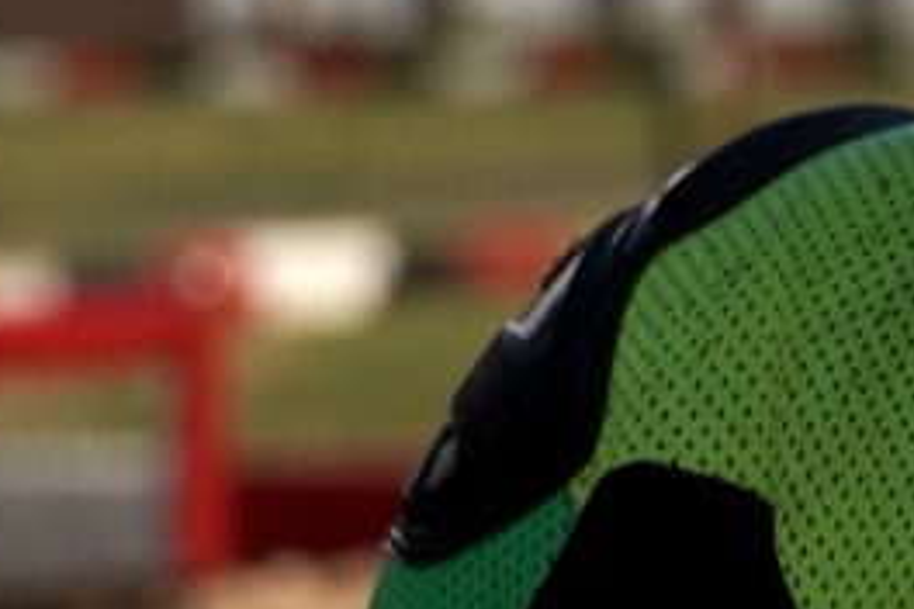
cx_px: 1388
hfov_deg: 7.7
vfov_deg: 5.3
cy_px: 52
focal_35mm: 261
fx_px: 6626
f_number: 2.8
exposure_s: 1/400
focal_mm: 43
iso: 100
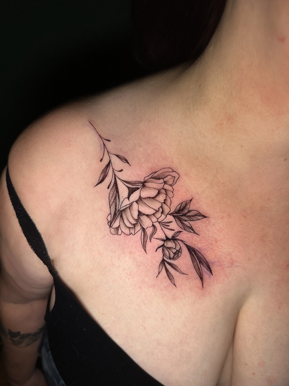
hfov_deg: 56.8
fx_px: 267
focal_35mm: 24
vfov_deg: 71.6
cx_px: 144
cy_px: 193
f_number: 1.78
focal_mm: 6.86
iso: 200
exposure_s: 1/121
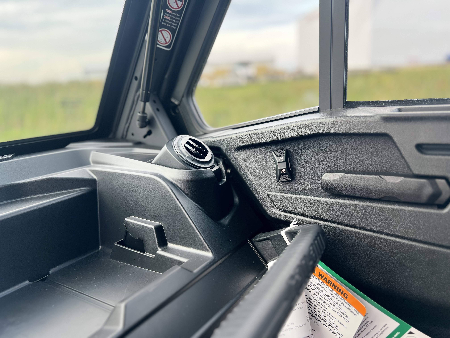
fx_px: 338
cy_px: 169
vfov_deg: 53.1
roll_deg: +5.1
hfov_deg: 67.3
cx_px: 225
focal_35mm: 26
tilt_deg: -14.7
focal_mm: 5.7
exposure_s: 1/144
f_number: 1.5
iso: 64
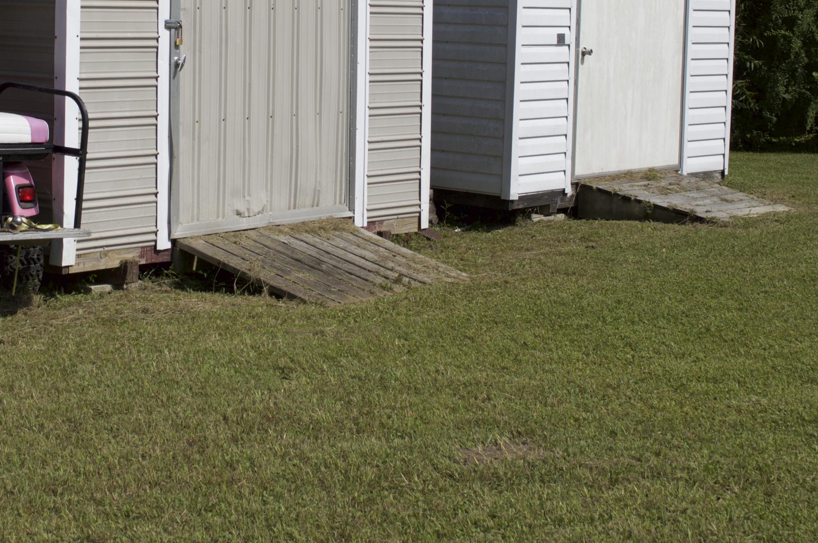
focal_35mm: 81
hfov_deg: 24.9
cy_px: 39
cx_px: 252
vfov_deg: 16.6
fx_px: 1839
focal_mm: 28
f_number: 9
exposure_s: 1/320
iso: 100
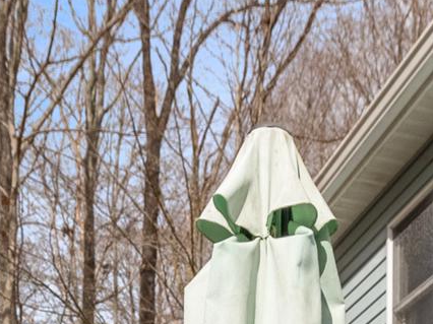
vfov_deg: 15.2
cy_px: 688
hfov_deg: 26.3
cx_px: 239
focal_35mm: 74
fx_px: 925
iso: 800
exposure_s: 1/1250
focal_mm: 16
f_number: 8
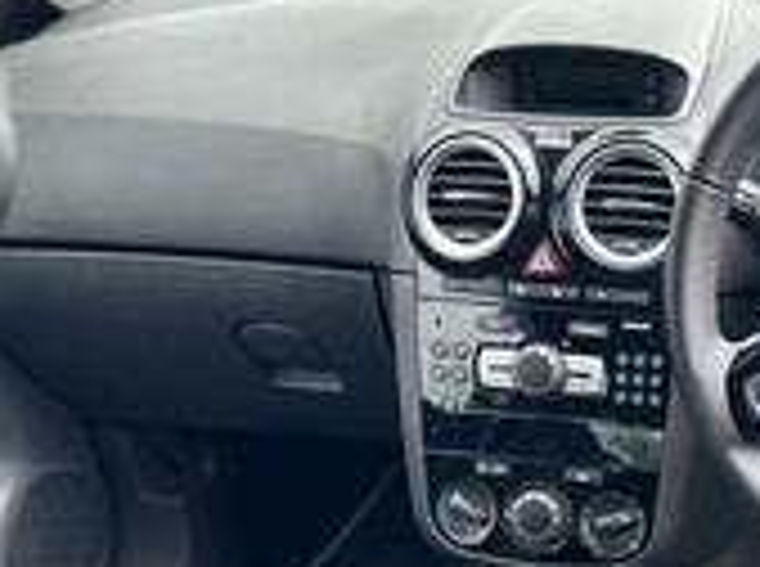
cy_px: 490
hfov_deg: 32.4
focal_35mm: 54
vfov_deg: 26.2
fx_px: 1183
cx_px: 782
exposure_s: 1/121
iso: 50
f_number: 1.5
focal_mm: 5.7
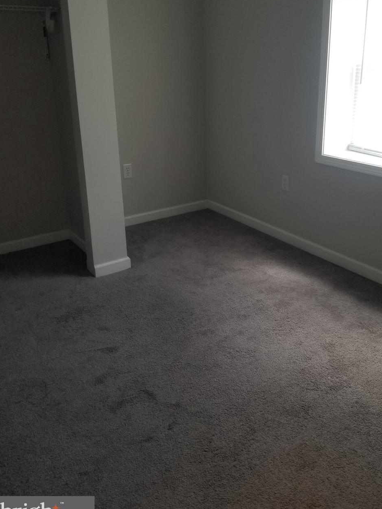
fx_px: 471
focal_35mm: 32
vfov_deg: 56.6
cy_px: 216
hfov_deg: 44.0
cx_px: 228
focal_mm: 4.25
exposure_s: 1/60
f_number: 1.7
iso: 64
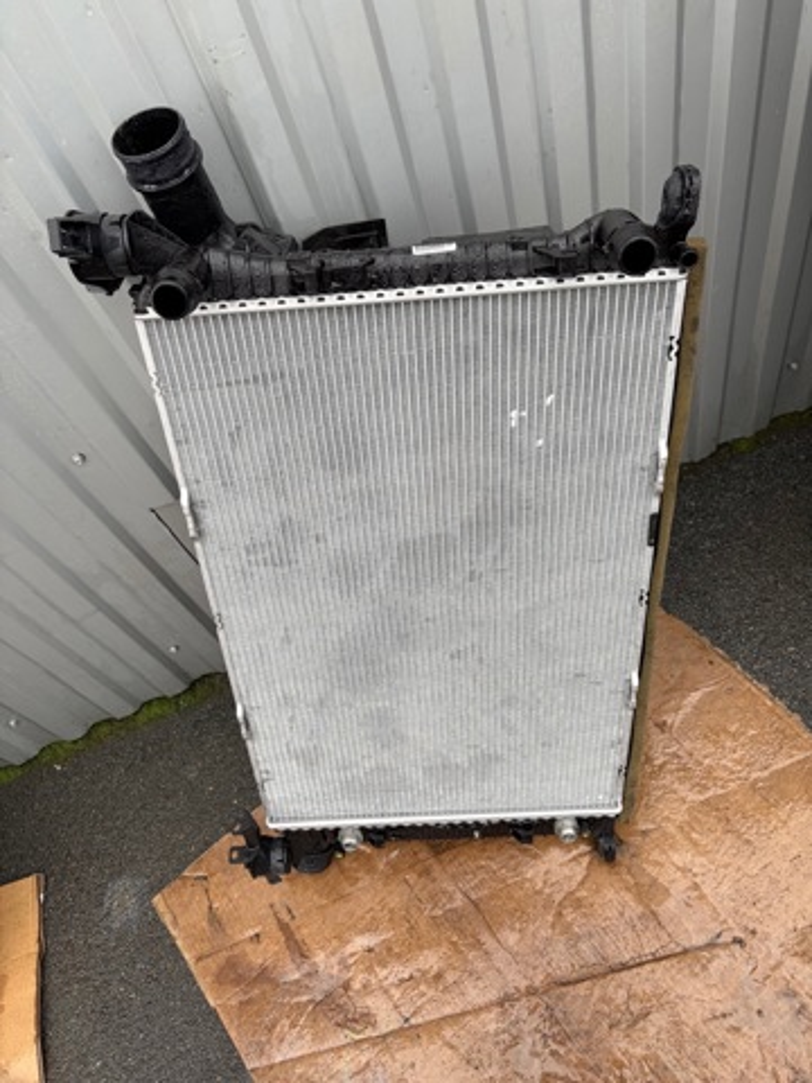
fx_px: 813
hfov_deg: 53.1
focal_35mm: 26
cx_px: 406
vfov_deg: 67.3
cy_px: 542
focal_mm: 5.96
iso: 125
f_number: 1.6
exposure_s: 1/115
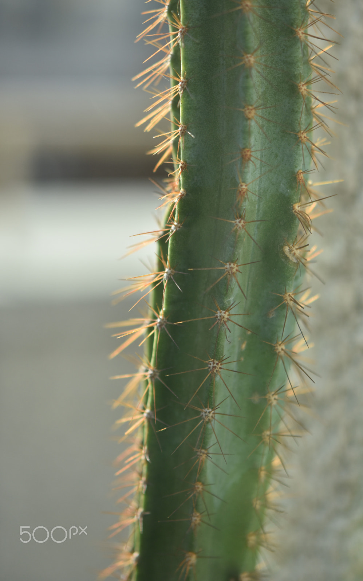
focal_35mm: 92
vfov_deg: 22.6
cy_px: 291
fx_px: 1456
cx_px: 191
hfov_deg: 14.2
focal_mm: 60
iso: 160
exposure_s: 1/1000
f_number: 3
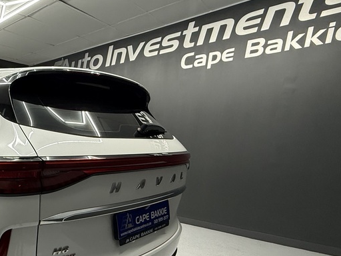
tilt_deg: -13.3
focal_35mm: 28
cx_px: 27
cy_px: 208
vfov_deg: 46.9
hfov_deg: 54.3
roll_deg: -1.2
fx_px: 276
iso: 200
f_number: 2.2
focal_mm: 2.22
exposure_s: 1/100
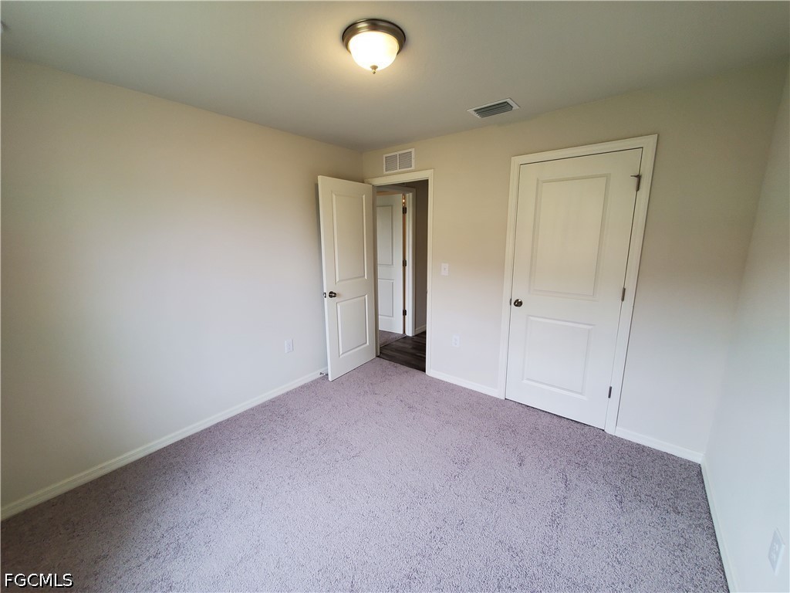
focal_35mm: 13
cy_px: 296
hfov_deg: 106.2
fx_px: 297
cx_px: 395
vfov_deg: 89.9
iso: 125
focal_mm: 1.8
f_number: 2.2
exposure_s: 1/60
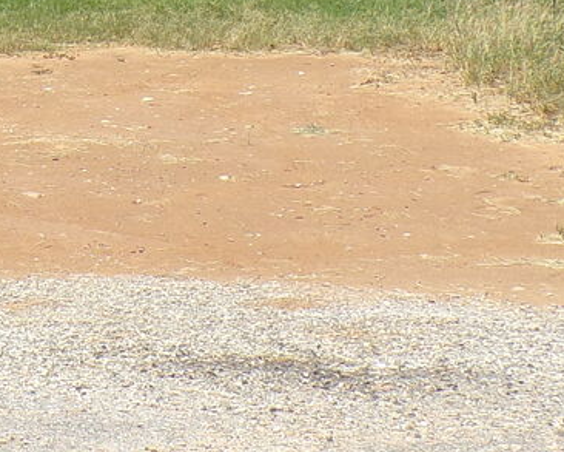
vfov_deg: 12.2
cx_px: -34
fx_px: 2054
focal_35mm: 123
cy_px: -120
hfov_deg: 15.3
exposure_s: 1/640
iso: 80
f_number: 4.6
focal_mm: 5.8
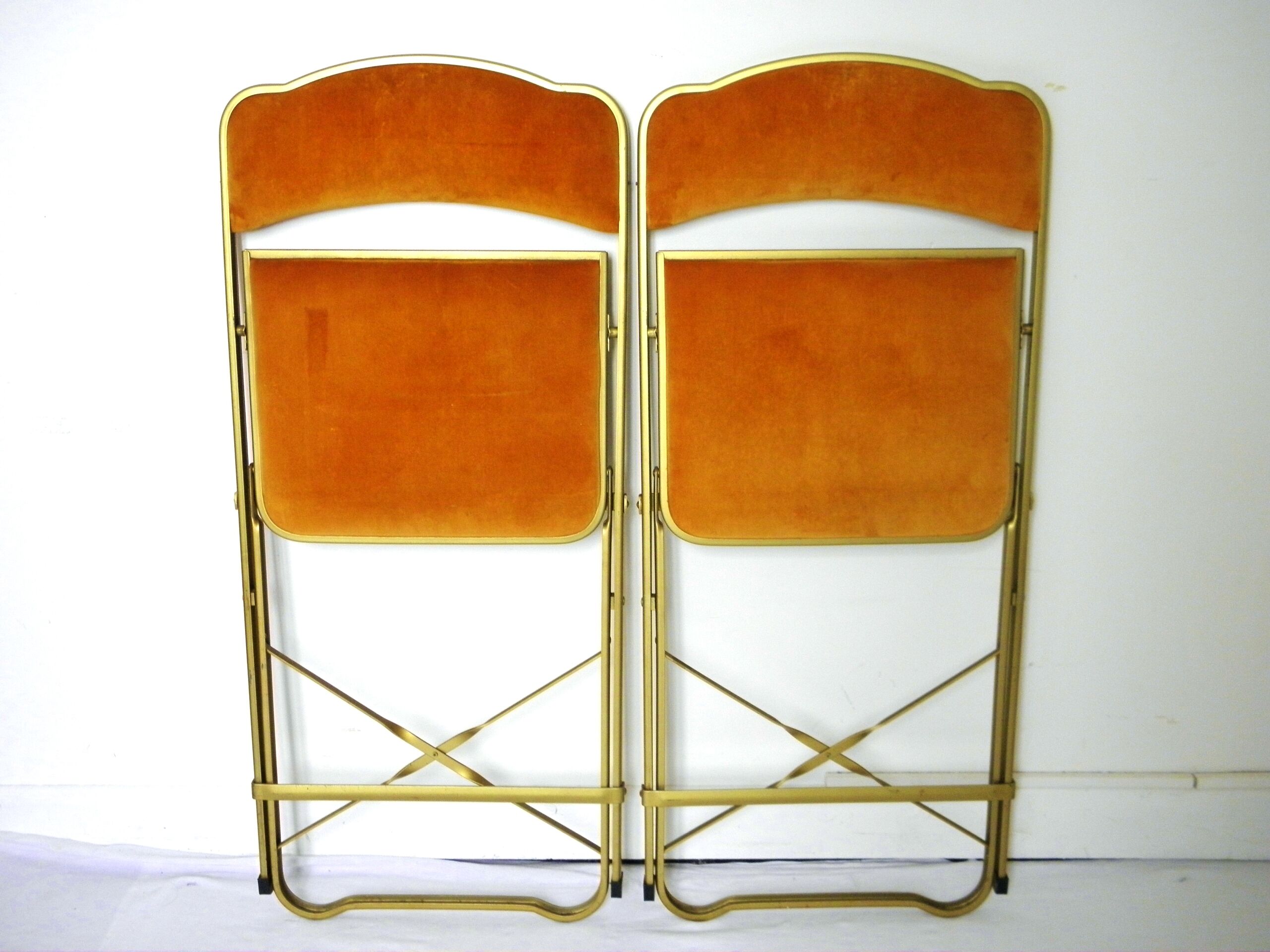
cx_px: 635
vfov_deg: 41.8
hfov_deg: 54.0
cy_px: 476
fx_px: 1247
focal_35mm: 34
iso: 200
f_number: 3.7
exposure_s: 1/10
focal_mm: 6.2
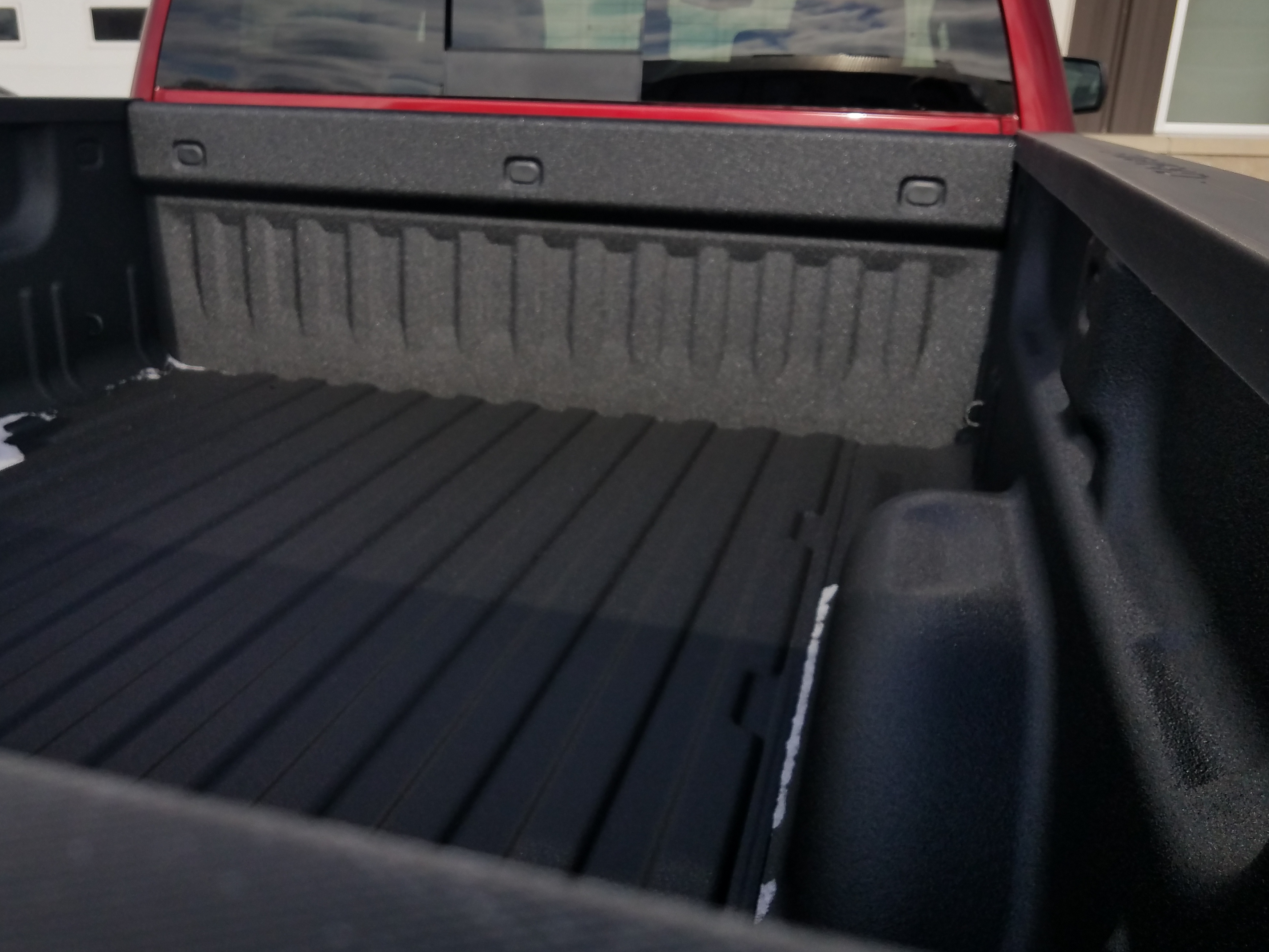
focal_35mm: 30
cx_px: 575
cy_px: 492
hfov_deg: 59.9
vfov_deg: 46.8
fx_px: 1100
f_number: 1.7
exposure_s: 1/4624
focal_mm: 4.2
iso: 40
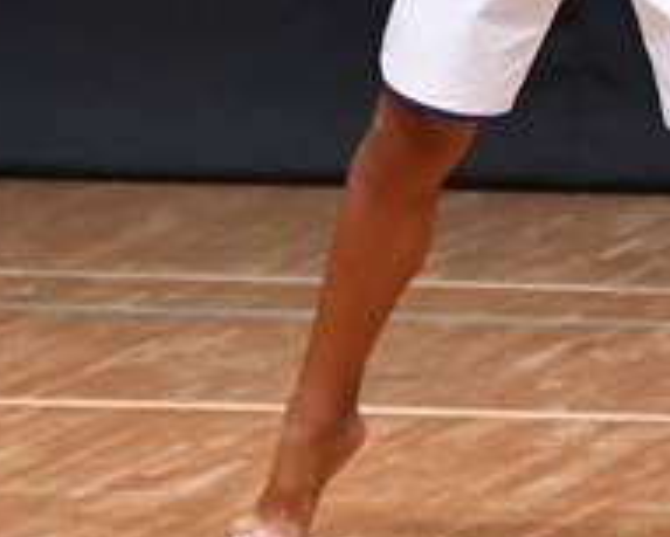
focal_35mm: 1085
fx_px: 21526
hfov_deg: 1.8
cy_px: -109
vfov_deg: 1.4
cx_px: 574
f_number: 5.6
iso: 6400
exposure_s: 1/400
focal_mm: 190
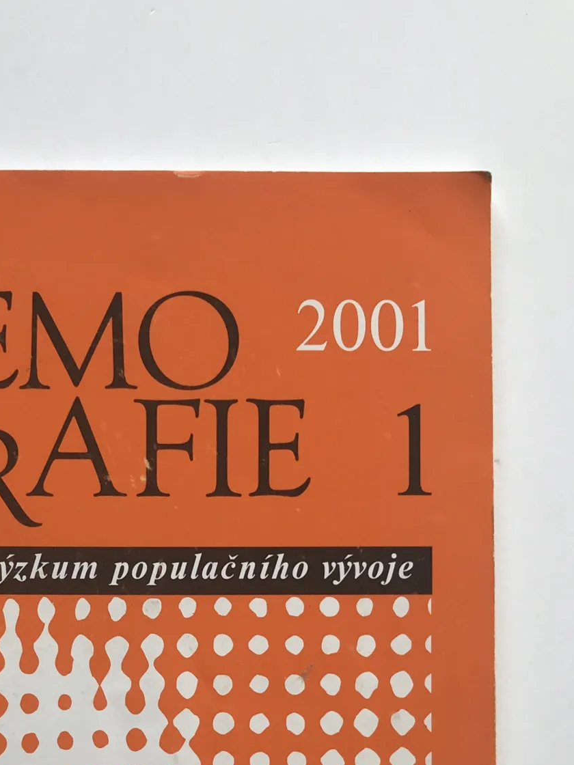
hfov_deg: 22.5
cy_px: 731
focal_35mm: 64
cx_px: 96
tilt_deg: -88.1
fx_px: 1415
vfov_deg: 28.7
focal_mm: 3.99
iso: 20
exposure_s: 1/224
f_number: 1.8
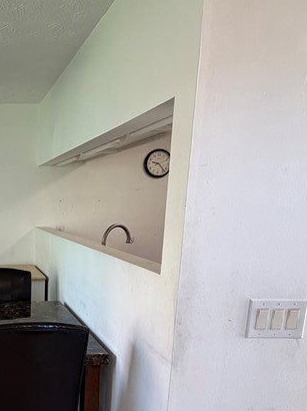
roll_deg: +0.2
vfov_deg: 51.6
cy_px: 277
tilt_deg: -10.5
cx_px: -36
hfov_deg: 34.7
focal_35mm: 35
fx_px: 414
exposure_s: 1/120
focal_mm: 2.22
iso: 250
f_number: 2.2
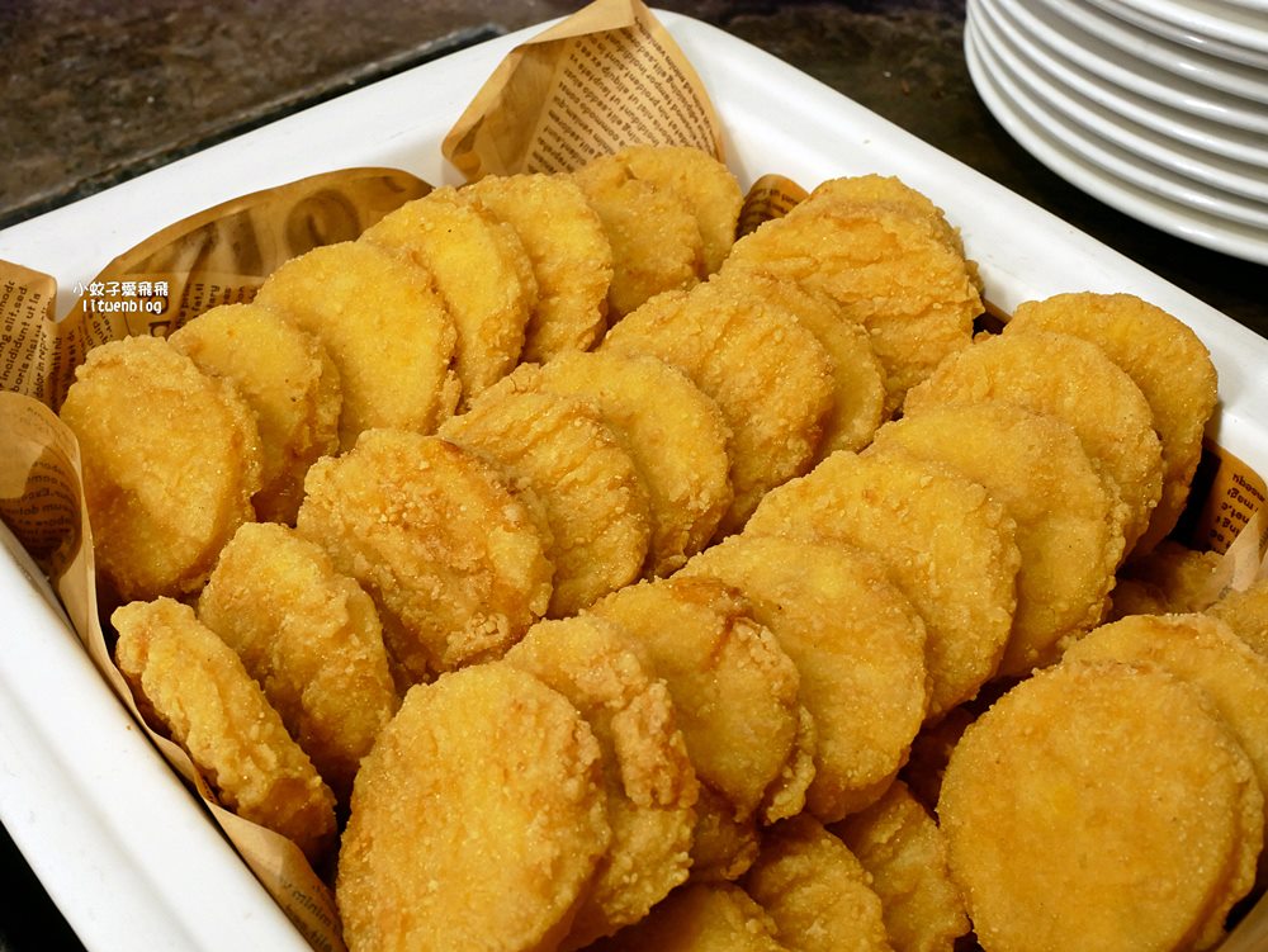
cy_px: 476
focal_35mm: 50
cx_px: 634
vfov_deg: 29.1
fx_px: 1832
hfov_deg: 38.2
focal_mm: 25
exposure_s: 1/60
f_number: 9
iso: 1250
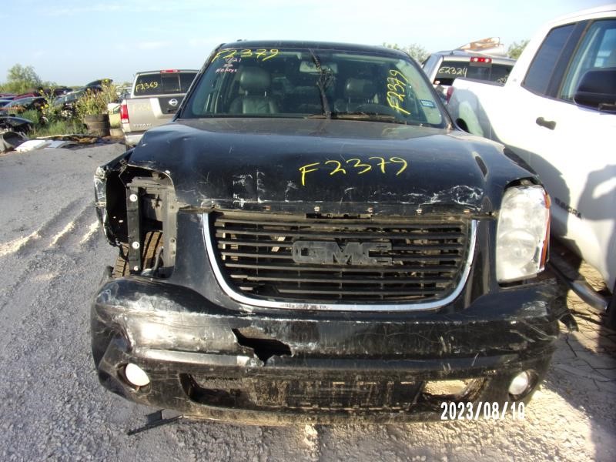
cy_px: 231
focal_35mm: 24
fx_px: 427
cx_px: 308
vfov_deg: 56.8
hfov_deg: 71.6
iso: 80
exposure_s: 1/350
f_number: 3.3
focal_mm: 4.3
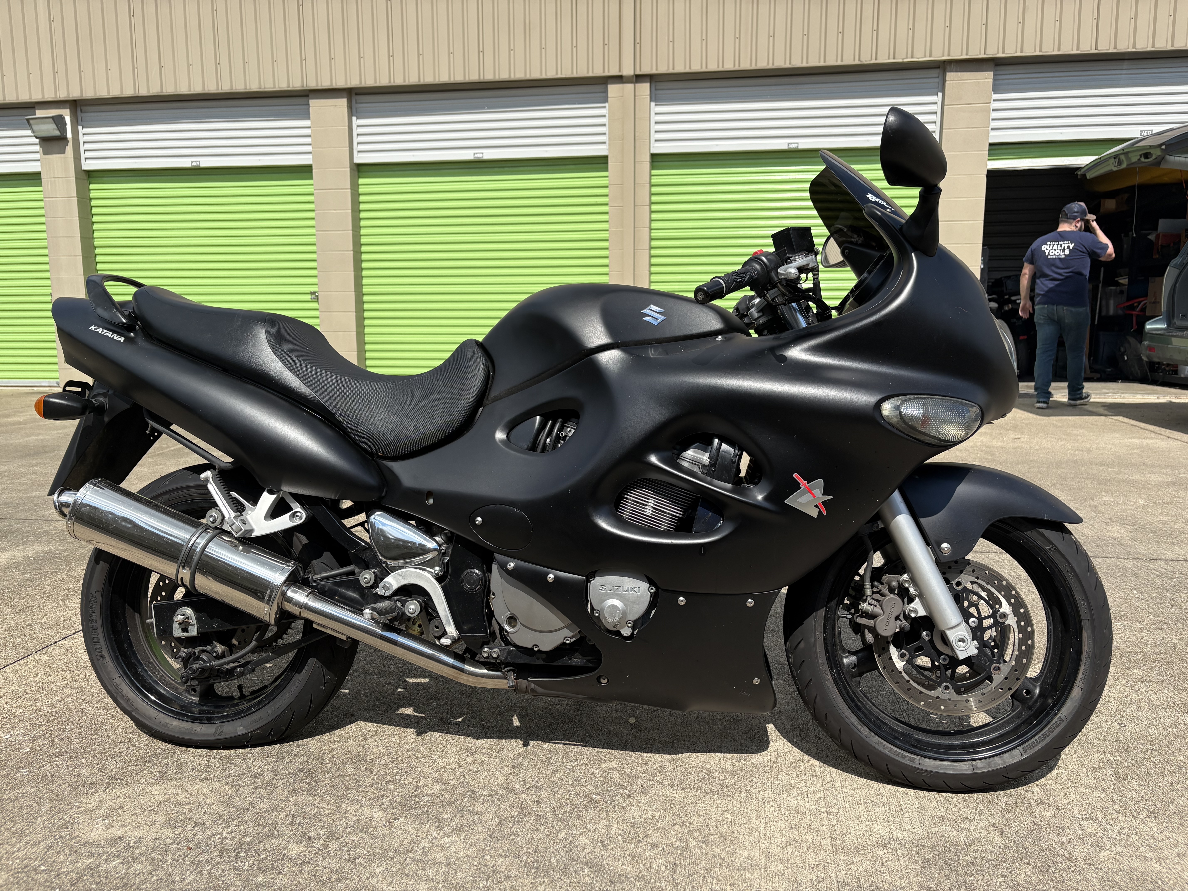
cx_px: 594
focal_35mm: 26
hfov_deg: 67.3
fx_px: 892
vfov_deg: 53.1
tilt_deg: -6.7
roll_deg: +0.2
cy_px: 446
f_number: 1.6
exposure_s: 1/3448
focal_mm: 5.96
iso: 50
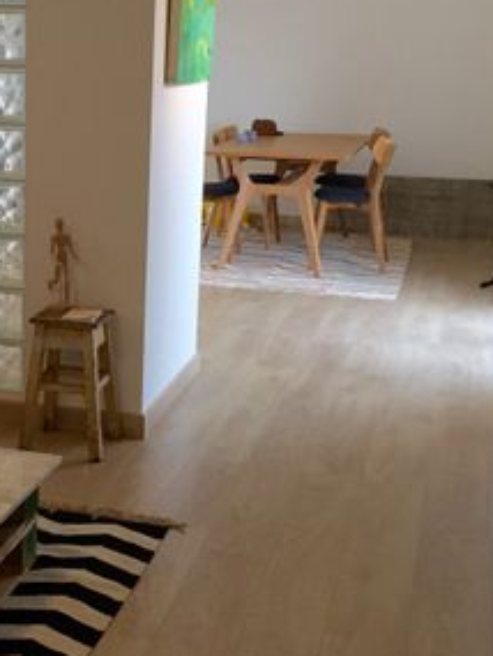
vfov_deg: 31.7
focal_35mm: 61
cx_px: 53
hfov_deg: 23.4
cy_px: 338
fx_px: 1157
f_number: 2.2
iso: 64
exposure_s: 1/33
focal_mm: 4.15
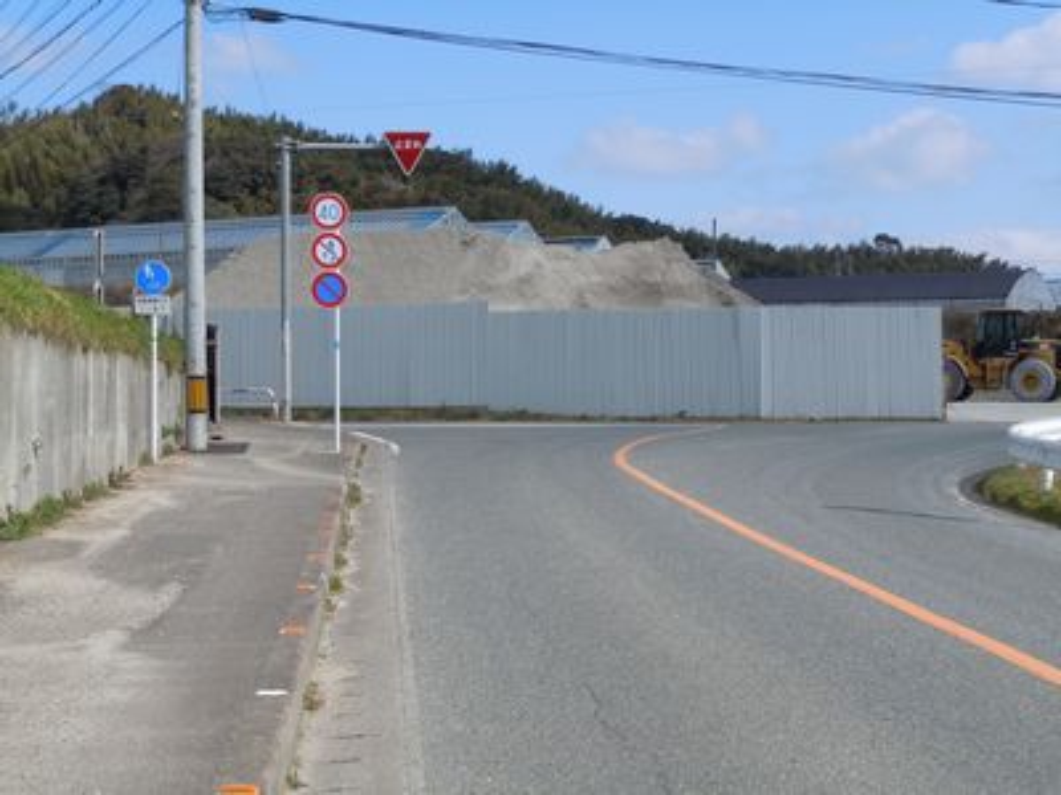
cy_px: 398
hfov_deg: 30.7
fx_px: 1931
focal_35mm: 63
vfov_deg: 23.3
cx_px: 530
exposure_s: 1/640
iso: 100
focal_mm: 11.2
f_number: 5
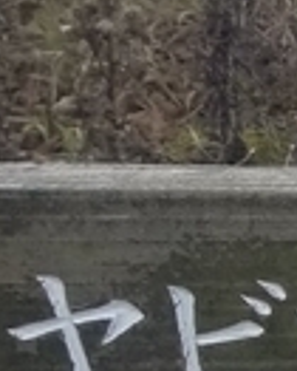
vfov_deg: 8.3
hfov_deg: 4.9
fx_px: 2557
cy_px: 227
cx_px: 1686
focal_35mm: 233
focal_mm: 4.25
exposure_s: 1/656
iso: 50
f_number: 1.7
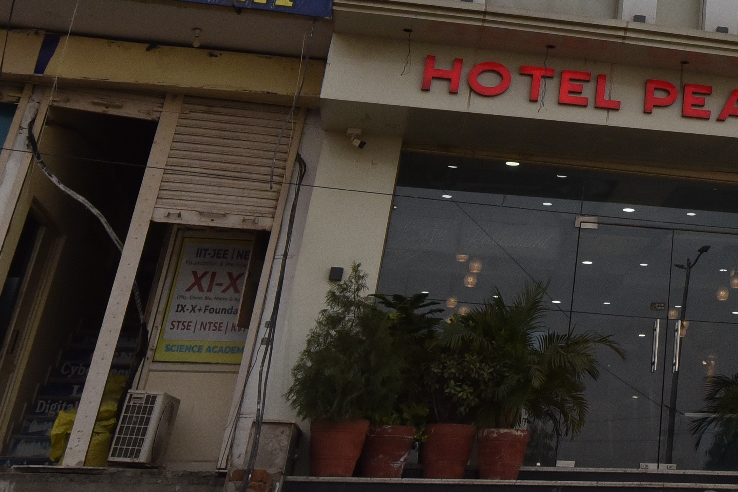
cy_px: -141
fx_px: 1230
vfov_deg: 20.7
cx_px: 829
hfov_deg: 29.7
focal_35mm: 60
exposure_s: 1/1250
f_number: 11
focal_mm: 21
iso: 1250
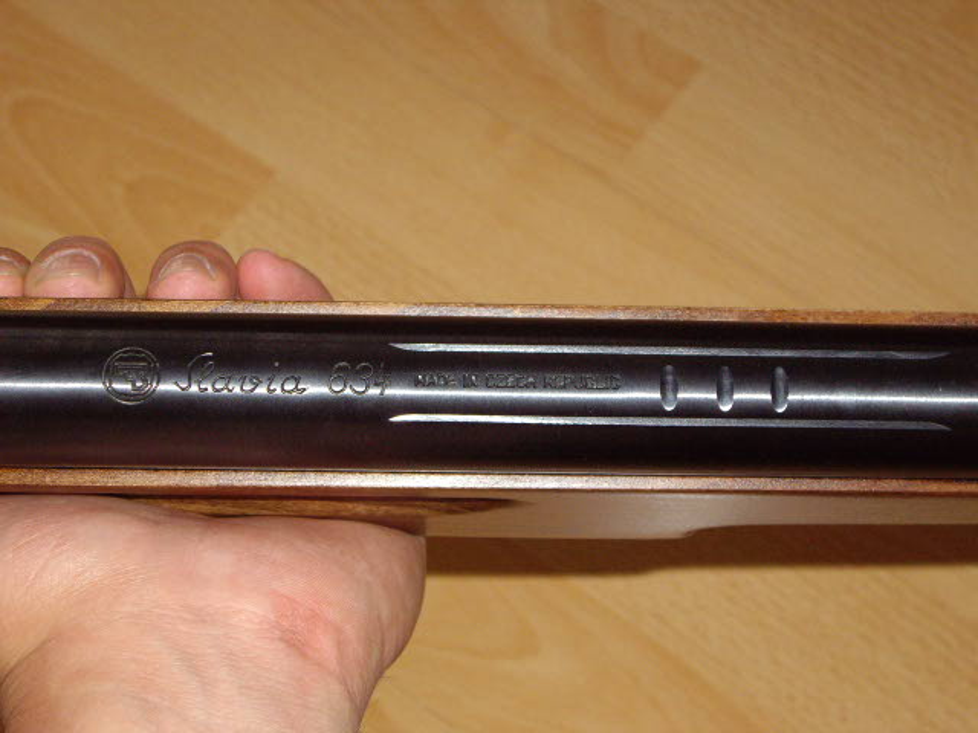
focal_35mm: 78
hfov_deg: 25.0
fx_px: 2204
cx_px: 489
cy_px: 366
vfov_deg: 18.9
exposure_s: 1/80
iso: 400
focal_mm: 16.3
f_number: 4.3
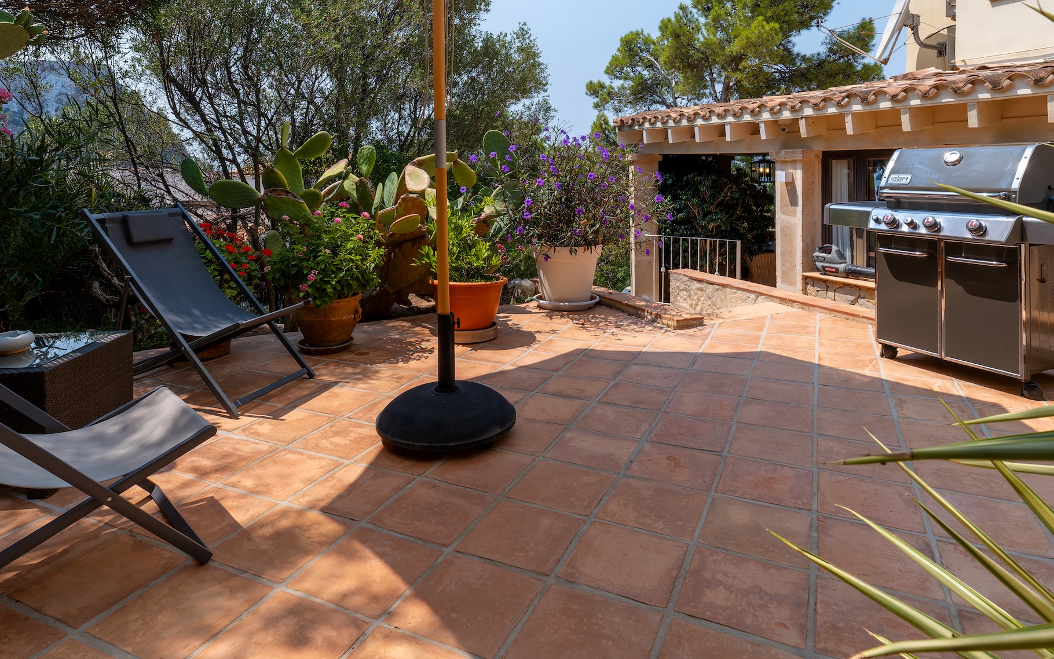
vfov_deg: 55.1
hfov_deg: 82.3
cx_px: 524
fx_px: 603
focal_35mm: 21
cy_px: 180
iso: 160
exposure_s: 1/680
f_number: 9
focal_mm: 10
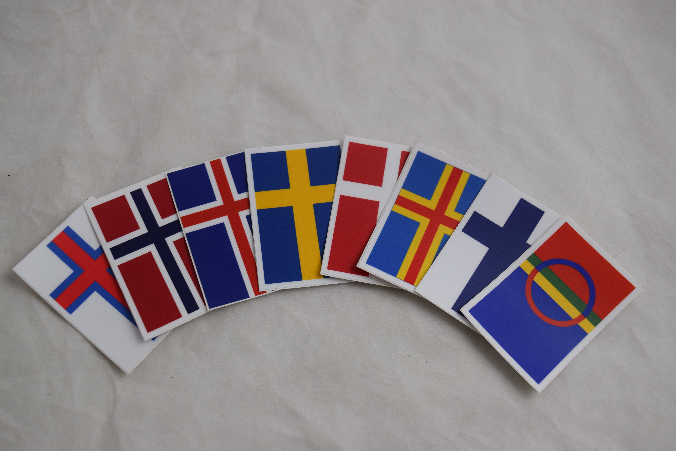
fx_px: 817
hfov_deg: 45.0
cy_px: 226
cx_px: 338
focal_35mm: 44
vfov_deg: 30.8
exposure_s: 1/160
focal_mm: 29
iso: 400
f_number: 6.3
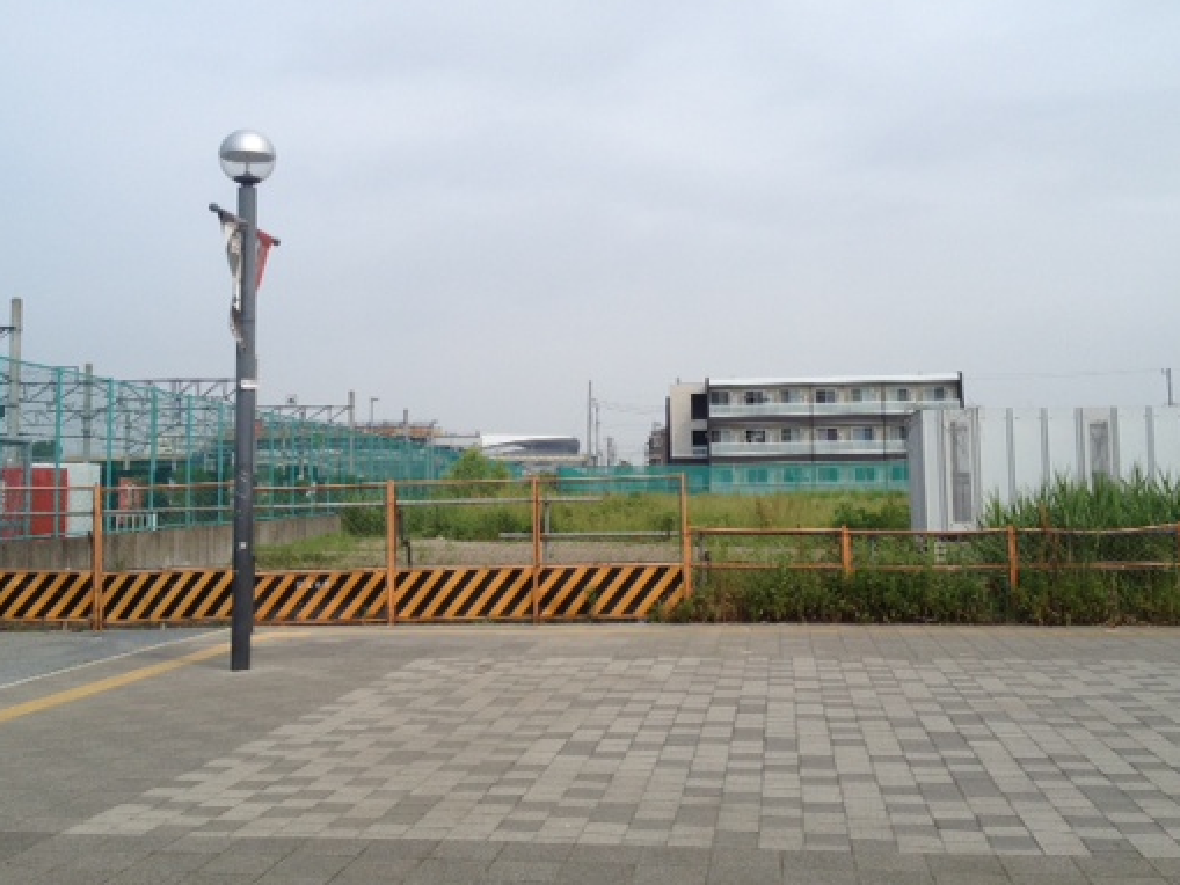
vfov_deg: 32.8
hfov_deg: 42.9
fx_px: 1500
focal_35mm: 44
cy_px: 350
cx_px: 589
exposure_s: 1/2045
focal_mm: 4.28
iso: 64
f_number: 2.4
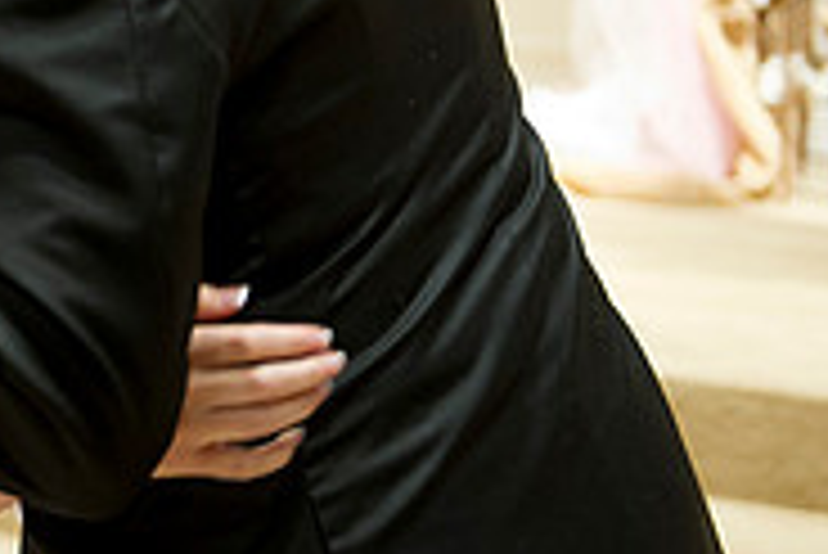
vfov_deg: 10.8
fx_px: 2900
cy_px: 68
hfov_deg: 15.6
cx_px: -194
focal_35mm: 126
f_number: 2.8
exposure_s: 1/100
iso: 1600
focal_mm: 40
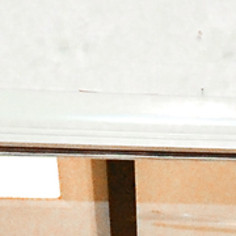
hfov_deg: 12.5
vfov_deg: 10.2
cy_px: 646
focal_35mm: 138
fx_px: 1064
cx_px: 241
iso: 400
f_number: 4
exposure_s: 1/60
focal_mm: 12
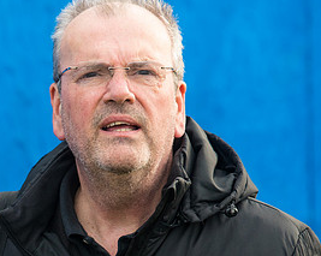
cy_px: 175
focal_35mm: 1162
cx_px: 66
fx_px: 11027
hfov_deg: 1.7
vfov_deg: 1.3
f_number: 2.8
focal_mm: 400
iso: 800
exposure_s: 1/3200
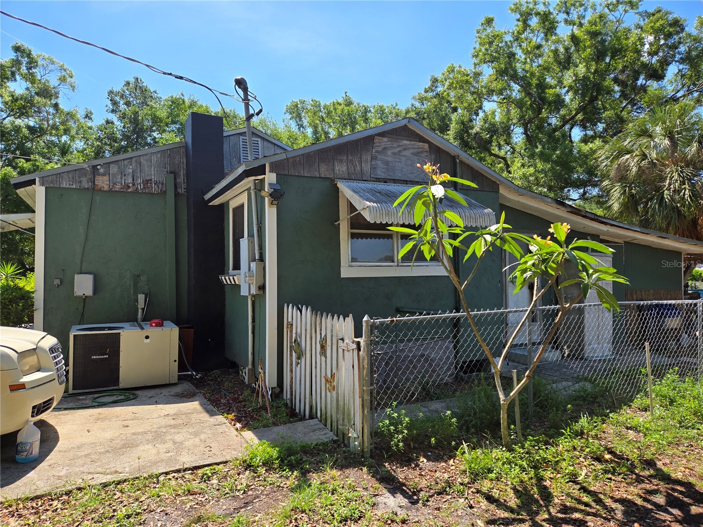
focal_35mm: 23
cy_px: 264
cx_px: 352
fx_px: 467
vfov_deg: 58.9
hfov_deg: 73.9
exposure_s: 1/1208
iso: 25
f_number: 1.8
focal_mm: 5.4
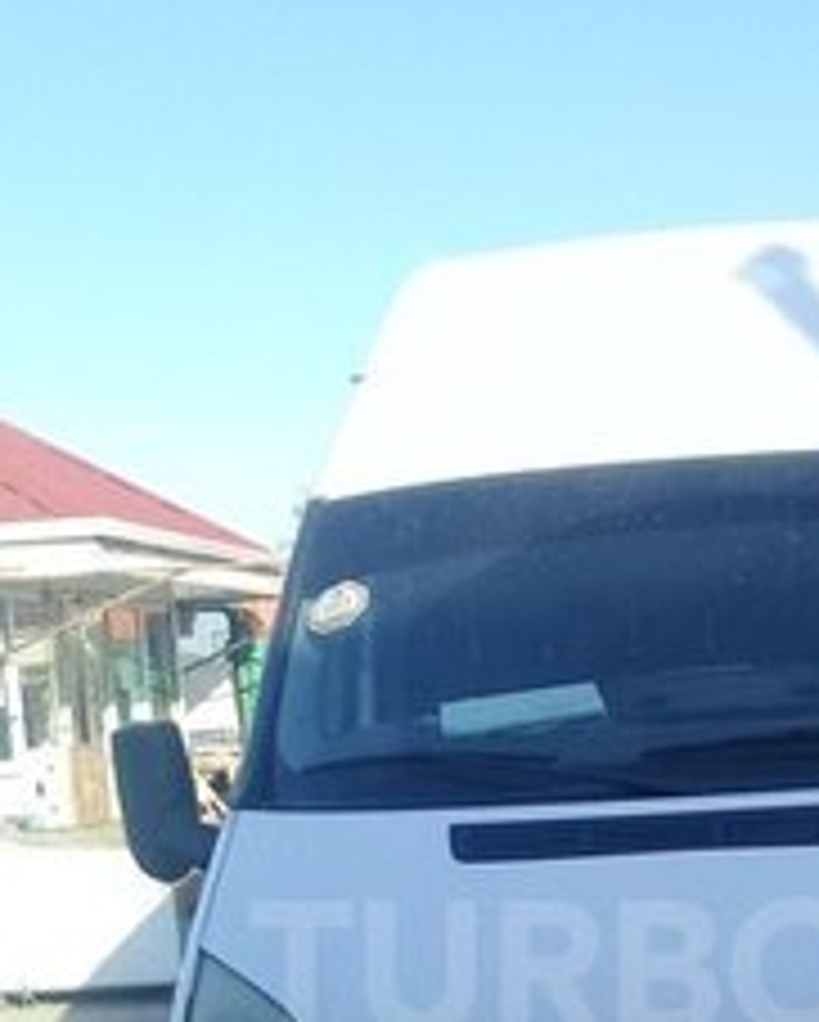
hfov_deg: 22.7
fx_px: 1997
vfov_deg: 27.4
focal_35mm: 66
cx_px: 711
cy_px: 968
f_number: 2.2
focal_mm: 3.3
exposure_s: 1/537
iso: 50
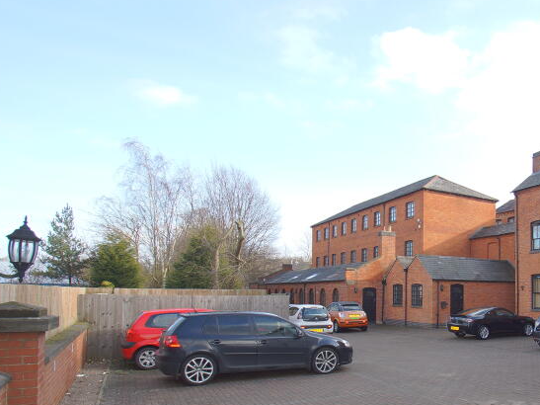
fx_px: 421
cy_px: 274
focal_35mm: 27
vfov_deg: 50.3
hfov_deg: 59.4
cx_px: 443
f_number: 5
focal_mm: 10
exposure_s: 1/100
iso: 100
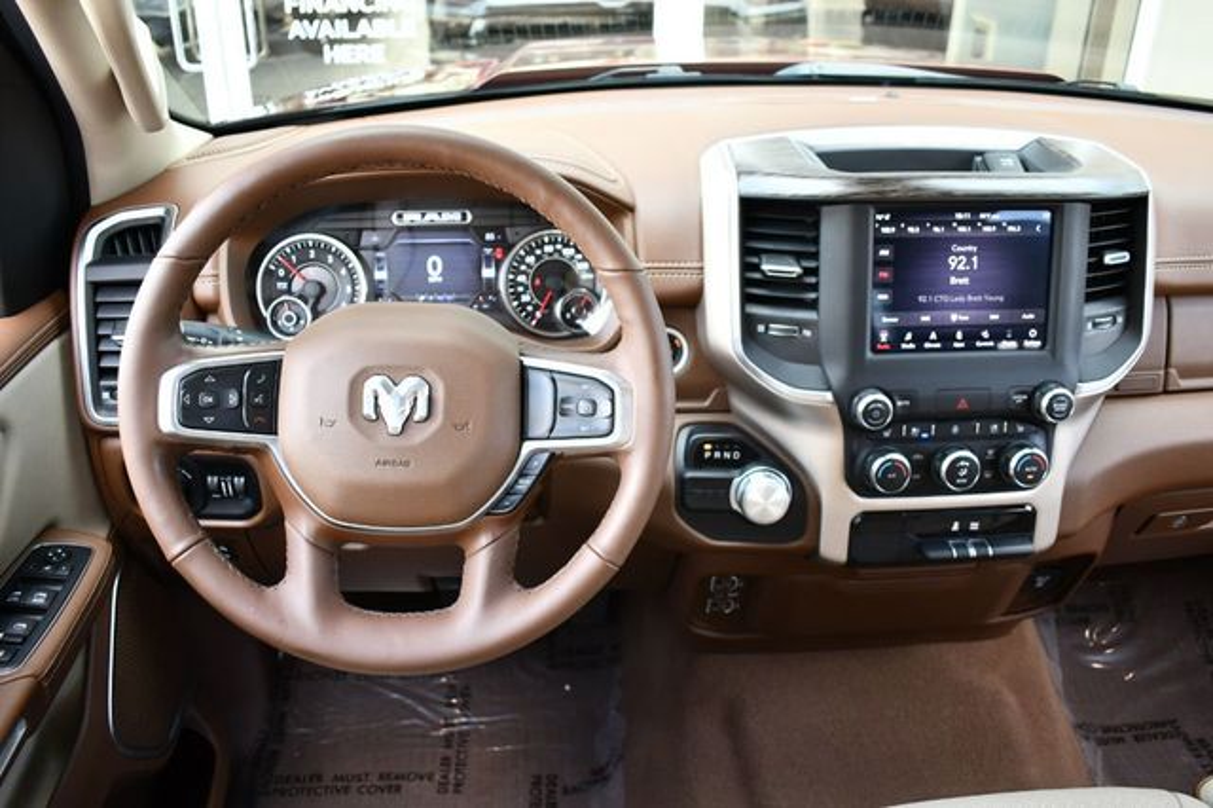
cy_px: 404
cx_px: 606
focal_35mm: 30
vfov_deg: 43.6
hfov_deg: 62.0
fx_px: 1010
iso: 800
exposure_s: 1/200
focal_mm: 20
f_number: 3.8
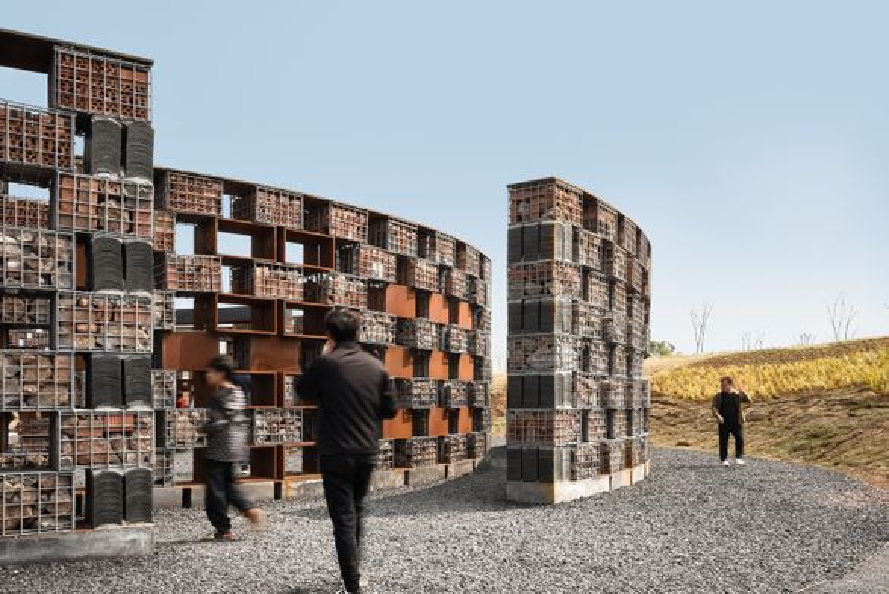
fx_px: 791
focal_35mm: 32
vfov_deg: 41.2
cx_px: 444
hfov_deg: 58.7
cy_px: 297
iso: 100
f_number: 22
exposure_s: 1/10
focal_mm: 32
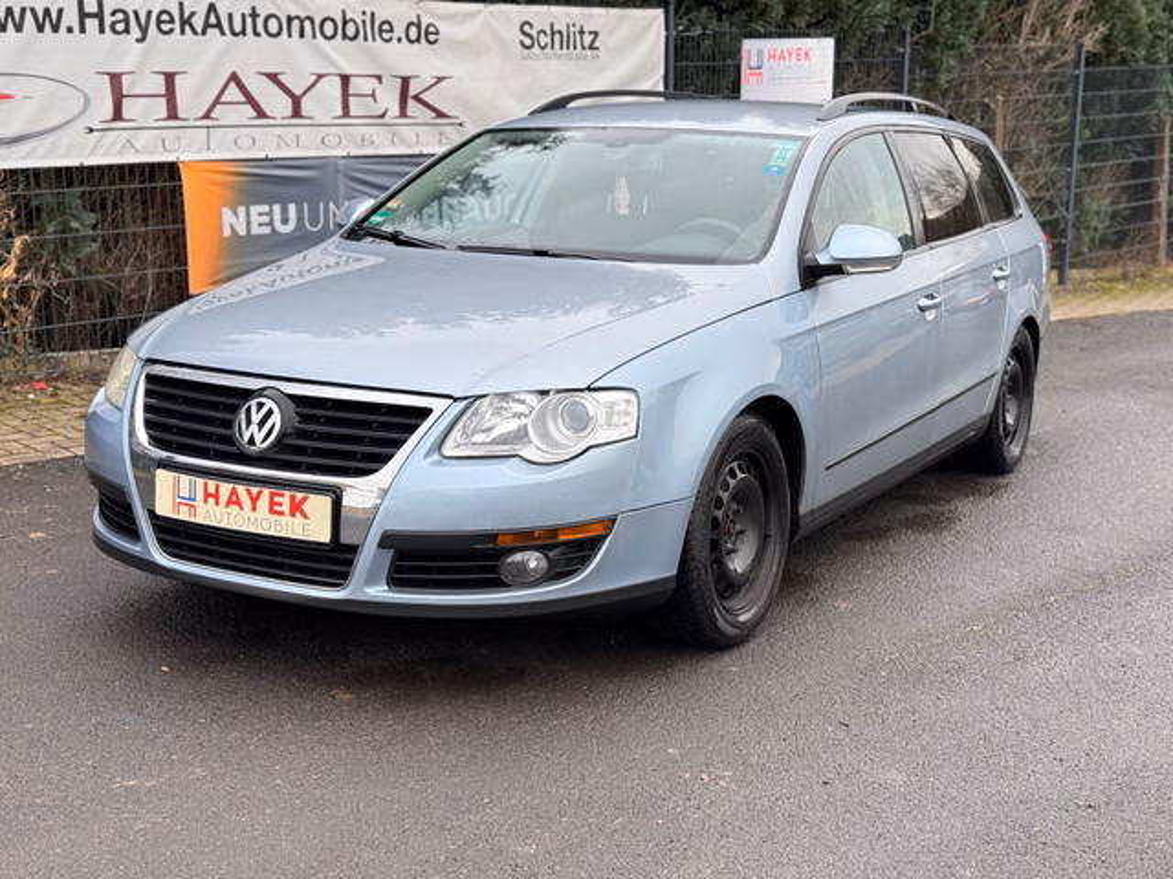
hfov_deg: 39.7
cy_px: 440
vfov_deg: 30.3
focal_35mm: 48
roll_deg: +0.4
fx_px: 1627
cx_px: 586
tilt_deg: -13.1
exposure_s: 1/143
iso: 64
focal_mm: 6.86
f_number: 1.78
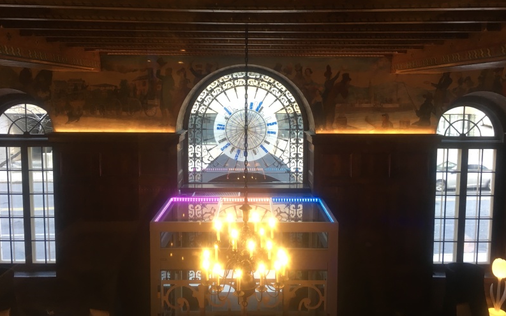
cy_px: 131
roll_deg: -0.3
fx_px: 428
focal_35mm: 31
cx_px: 253
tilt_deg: -5.0
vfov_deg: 40.5
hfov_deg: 61.2
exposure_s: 1/30
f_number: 2.2
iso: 64
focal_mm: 4.15
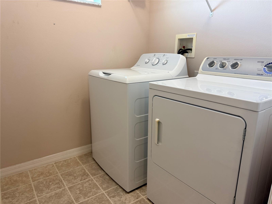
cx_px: 136
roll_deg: -0.7
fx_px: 189
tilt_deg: -14.0
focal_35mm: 24
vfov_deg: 56.8
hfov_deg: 71.6
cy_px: 102
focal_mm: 6.76
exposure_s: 1/60
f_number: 1.78
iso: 160
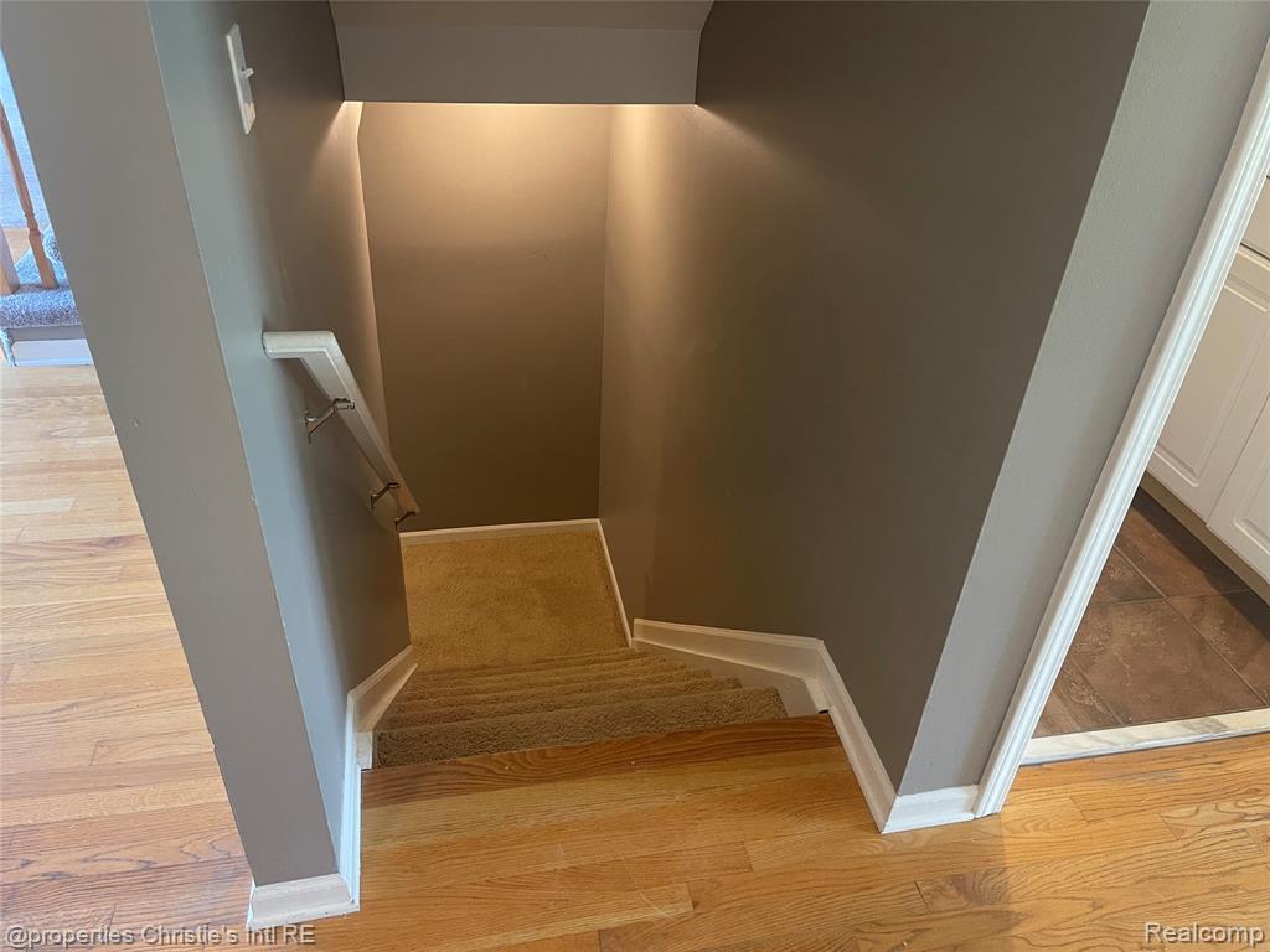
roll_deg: -3.2
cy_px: 476
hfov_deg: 67.3
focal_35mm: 26
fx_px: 954
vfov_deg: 53.1
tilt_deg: -36.3
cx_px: 635
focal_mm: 5.1
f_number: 1.6
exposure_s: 1/60
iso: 400
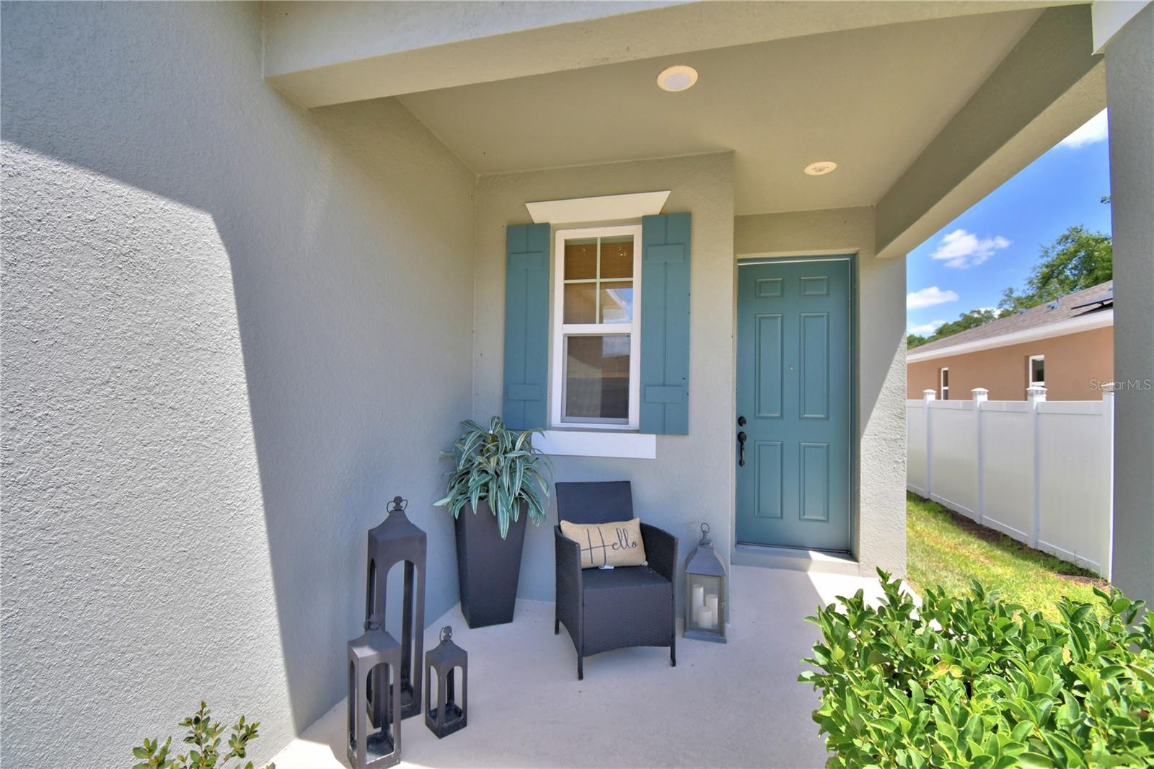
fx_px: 481
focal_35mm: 15
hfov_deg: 100.4
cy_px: 384
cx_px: 577
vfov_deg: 77.3
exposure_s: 1/640
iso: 100
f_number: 4.5
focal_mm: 10
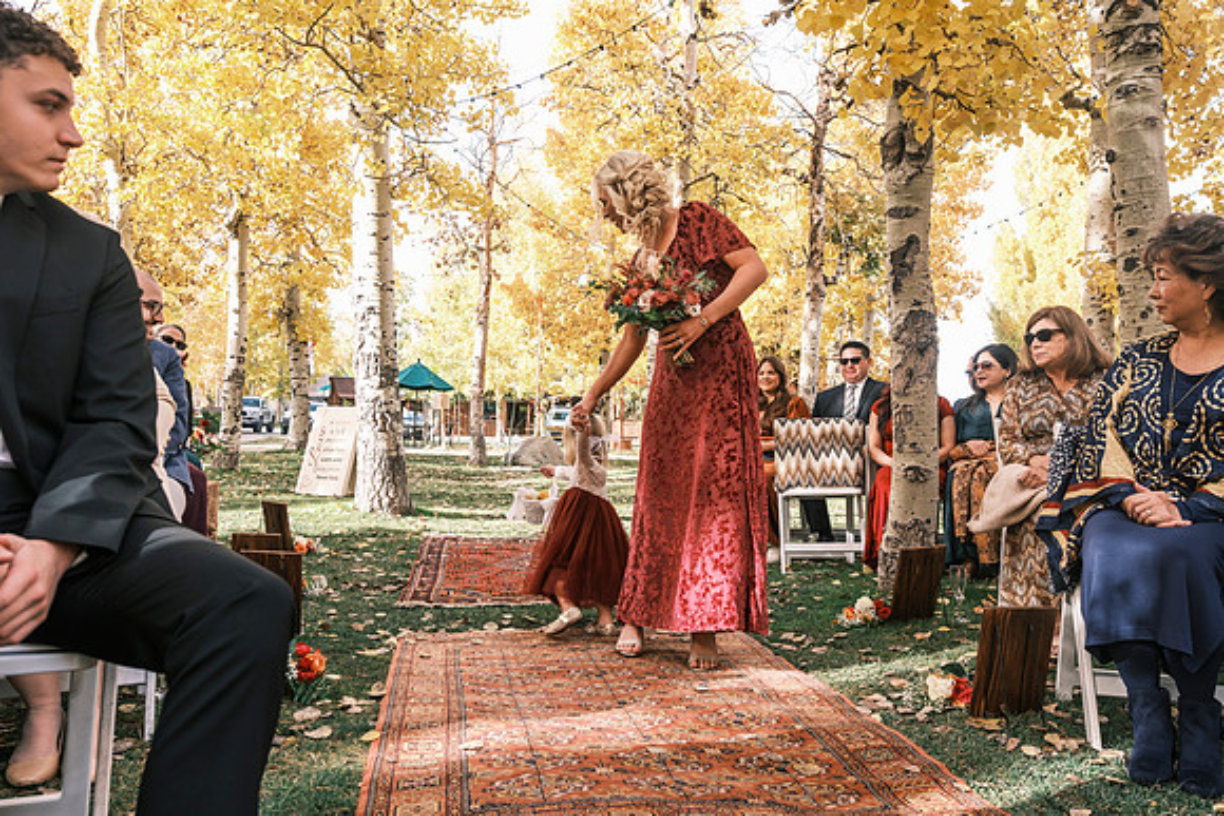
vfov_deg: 48.0
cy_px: 408
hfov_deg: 67.4
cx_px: 612
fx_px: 918
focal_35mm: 27
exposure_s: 1/125
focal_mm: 18
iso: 160
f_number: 4
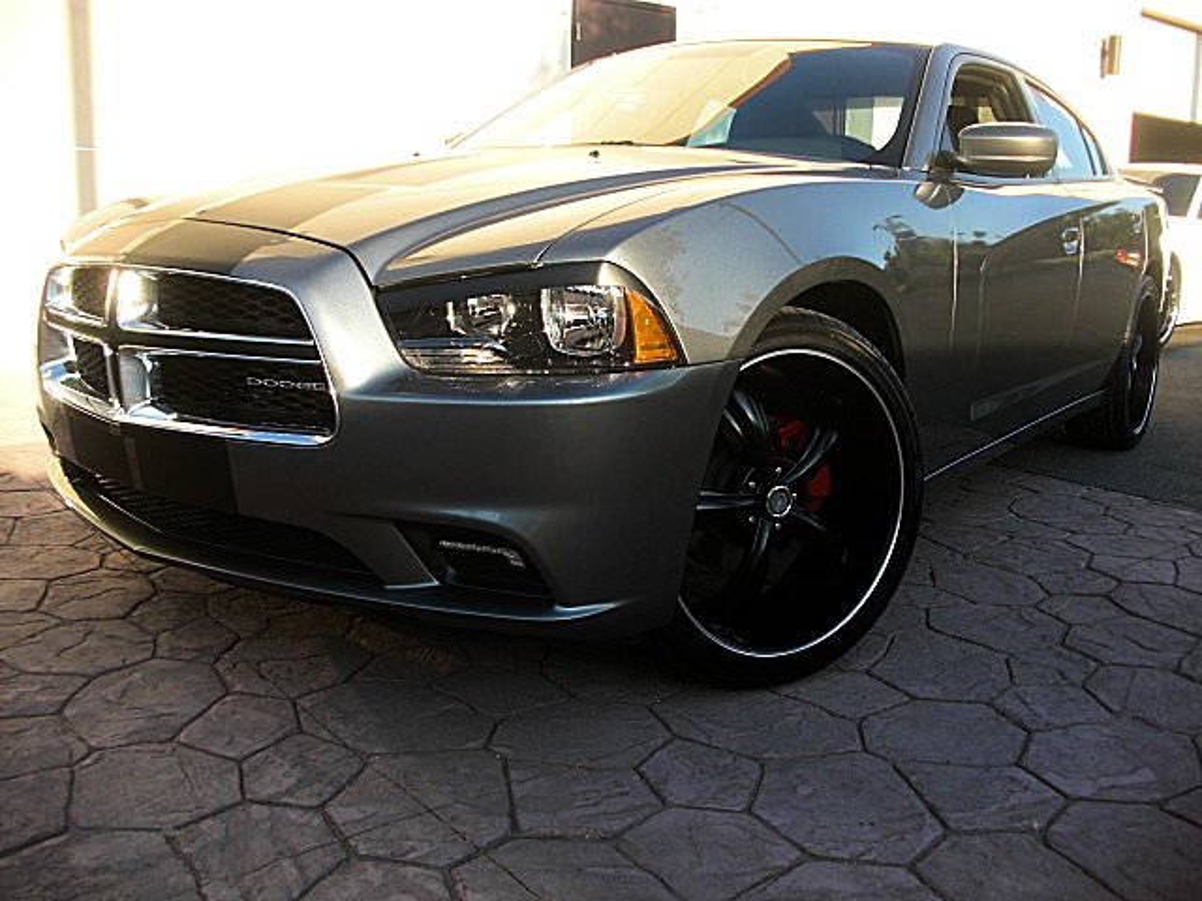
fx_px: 1250
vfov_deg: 39.7
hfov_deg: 51.4
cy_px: 450
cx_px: 601
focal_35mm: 36
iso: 50
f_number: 2.8
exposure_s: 1/200
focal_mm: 6.3
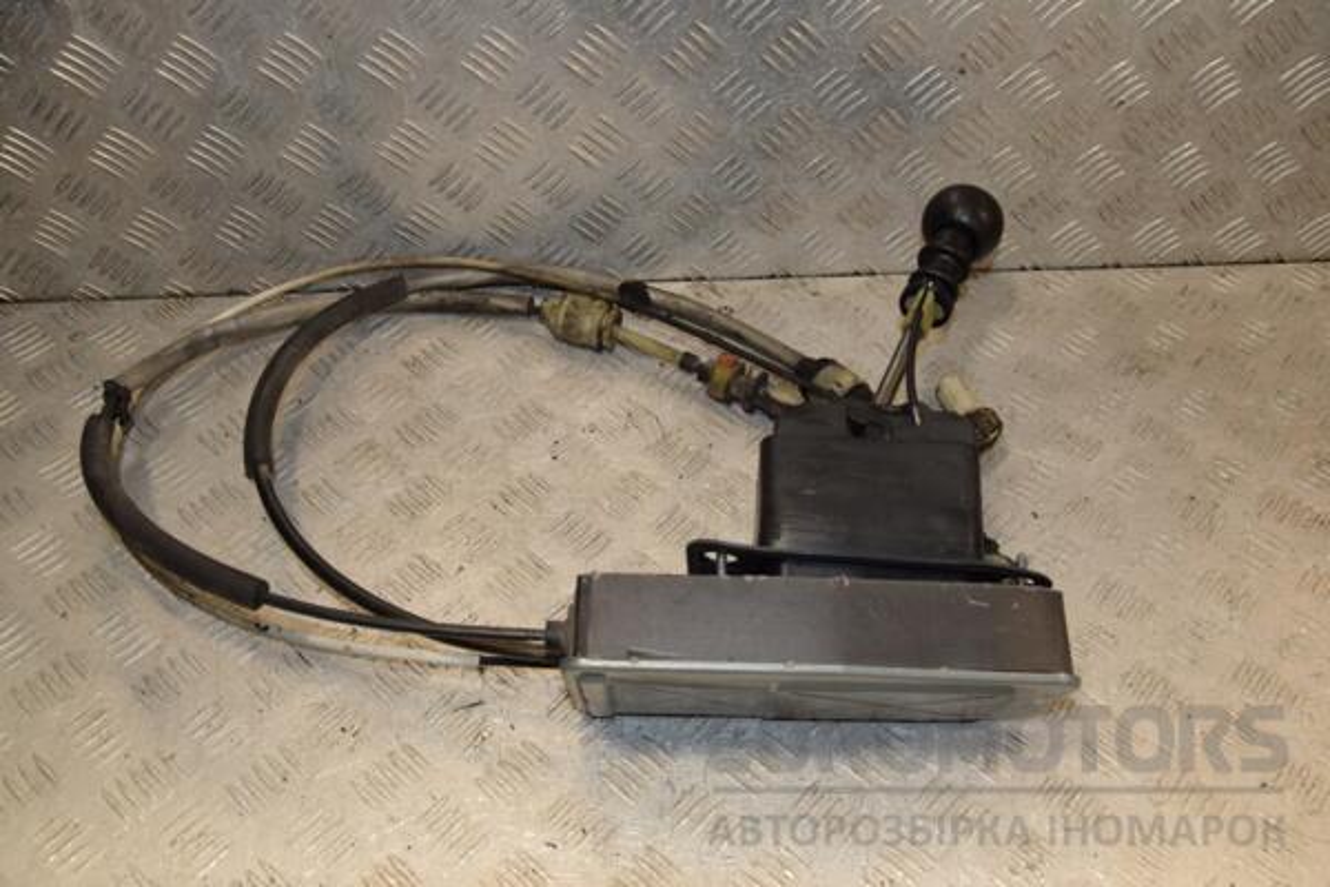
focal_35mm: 33
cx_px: 665
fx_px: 1219
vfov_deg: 40.0
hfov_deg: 57.2
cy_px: 444
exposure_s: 1/200
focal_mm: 22
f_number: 7.1
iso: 800
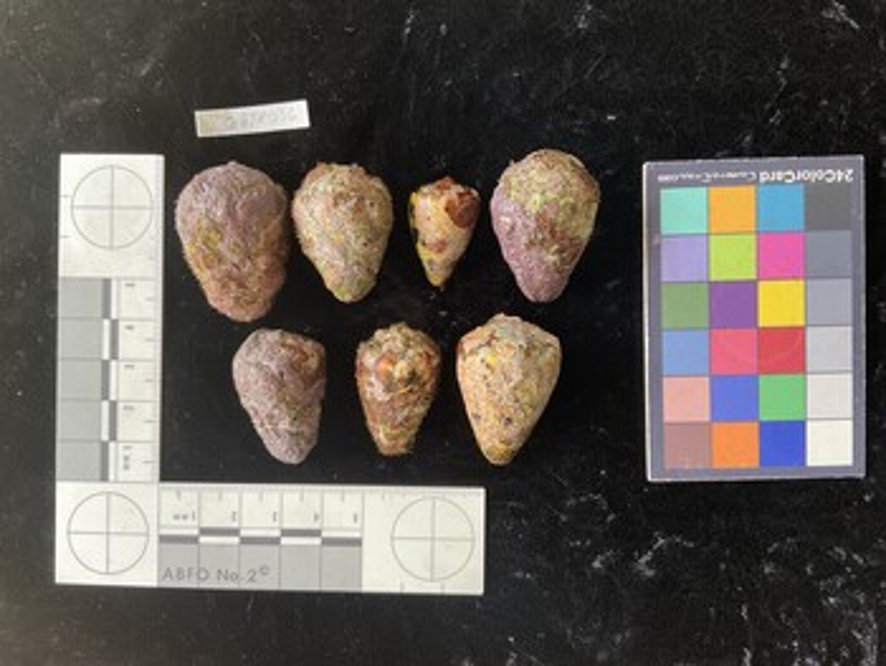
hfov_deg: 61.6
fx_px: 743
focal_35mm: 29
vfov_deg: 48.3
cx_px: 443
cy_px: 333
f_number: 1.8
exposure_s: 1/120
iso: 64
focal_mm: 3
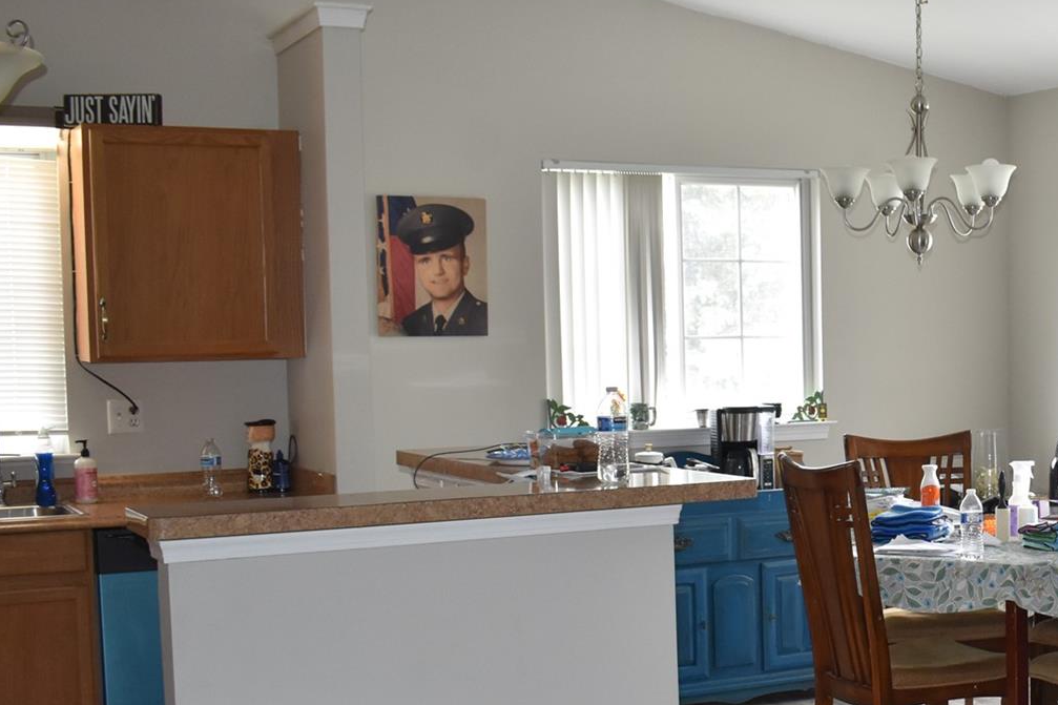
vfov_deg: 22.2
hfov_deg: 31.0
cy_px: 473
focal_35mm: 61
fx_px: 1792
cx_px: 1005
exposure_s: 1/200
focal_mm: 20
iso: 800
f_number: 5
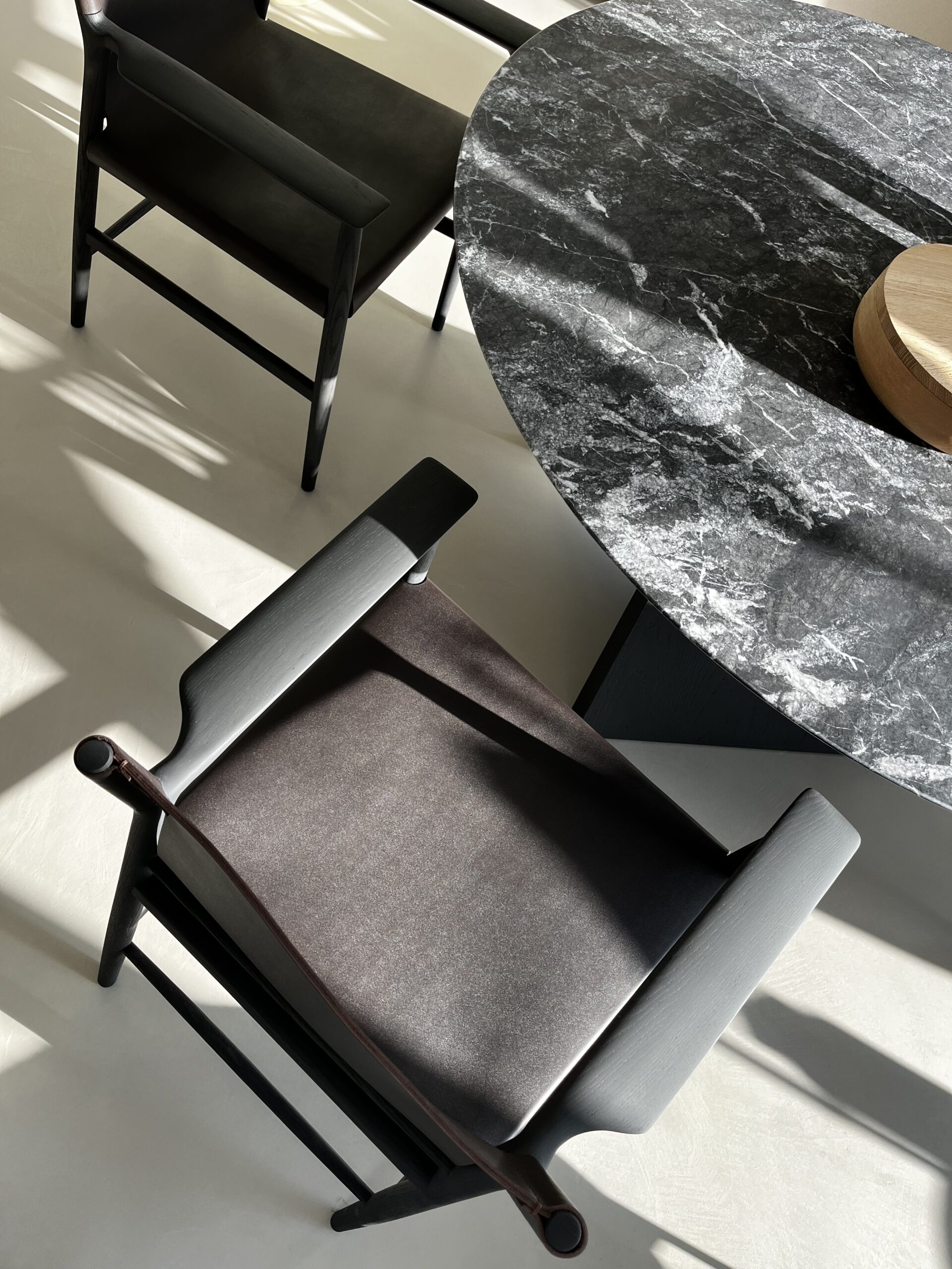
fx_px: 953
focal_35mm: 26
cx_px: 476
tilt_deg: -57.7
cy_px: 634
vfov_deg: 67.3
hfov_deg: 53.1
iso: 40
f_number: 1.6
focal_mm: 5.1
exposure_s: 1/143
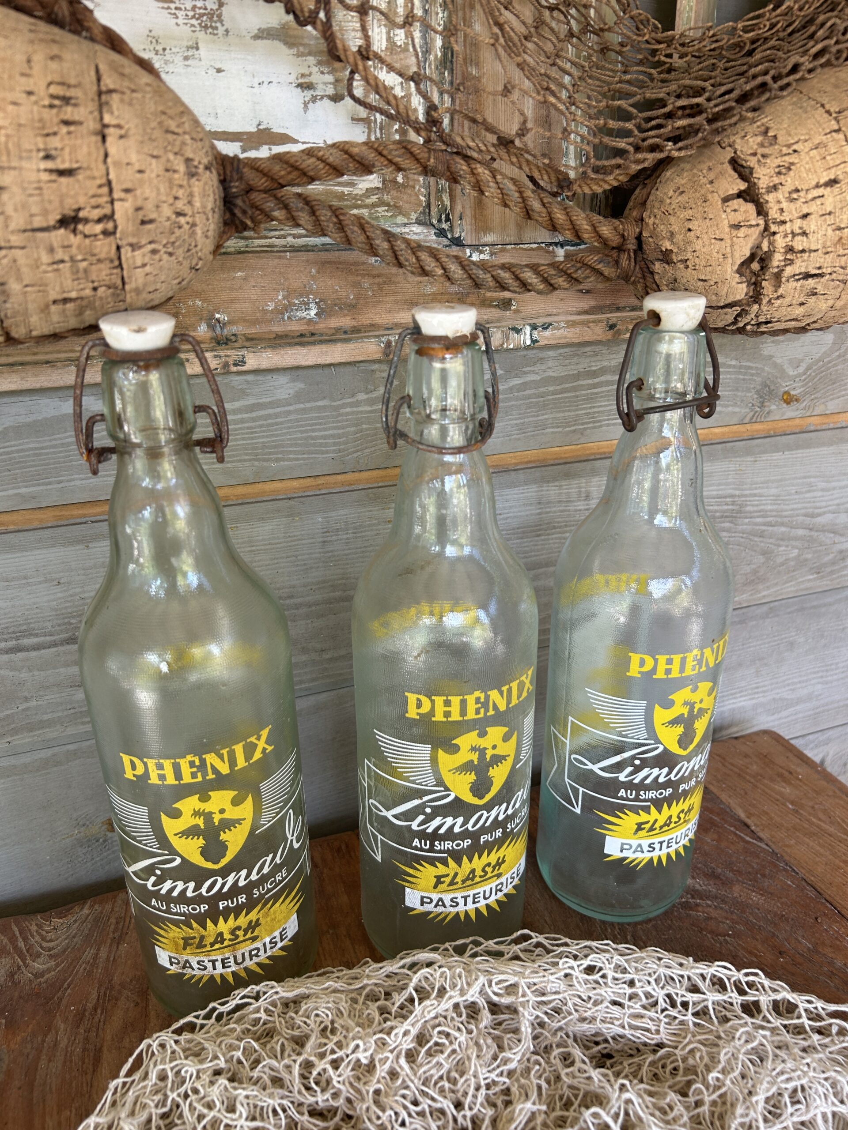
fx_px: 849
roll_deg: +0.0
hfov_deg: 53.1
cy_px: 565
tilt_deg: -22.9
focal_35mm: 26
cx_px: 424
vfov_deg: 67.3
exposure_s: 1/121
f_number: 1.5
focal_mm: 5.7
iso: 50
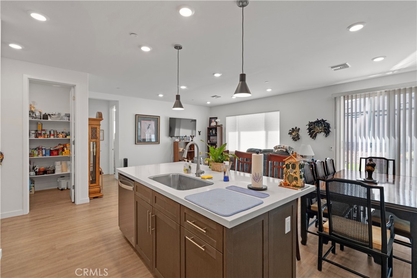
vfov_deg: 73.8
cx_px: 208
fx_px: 185
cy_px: 139
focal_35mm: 16
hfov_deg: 96.7
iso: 1600
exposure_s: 1/40
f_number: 8
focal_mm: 16
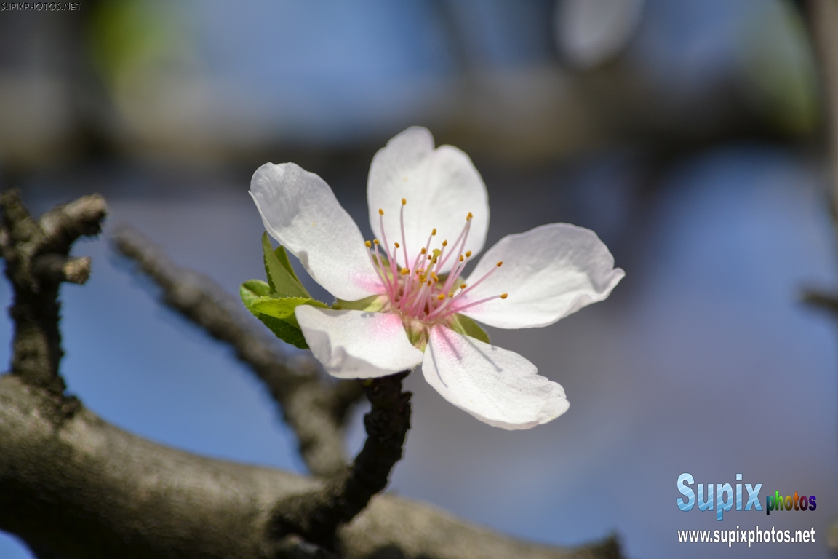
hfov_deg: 4.6
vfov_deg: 3.1
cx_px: 419
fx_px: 10474
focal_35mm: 450
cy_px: 280
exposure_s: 1/640
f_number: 5.6
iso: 200
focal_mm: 300
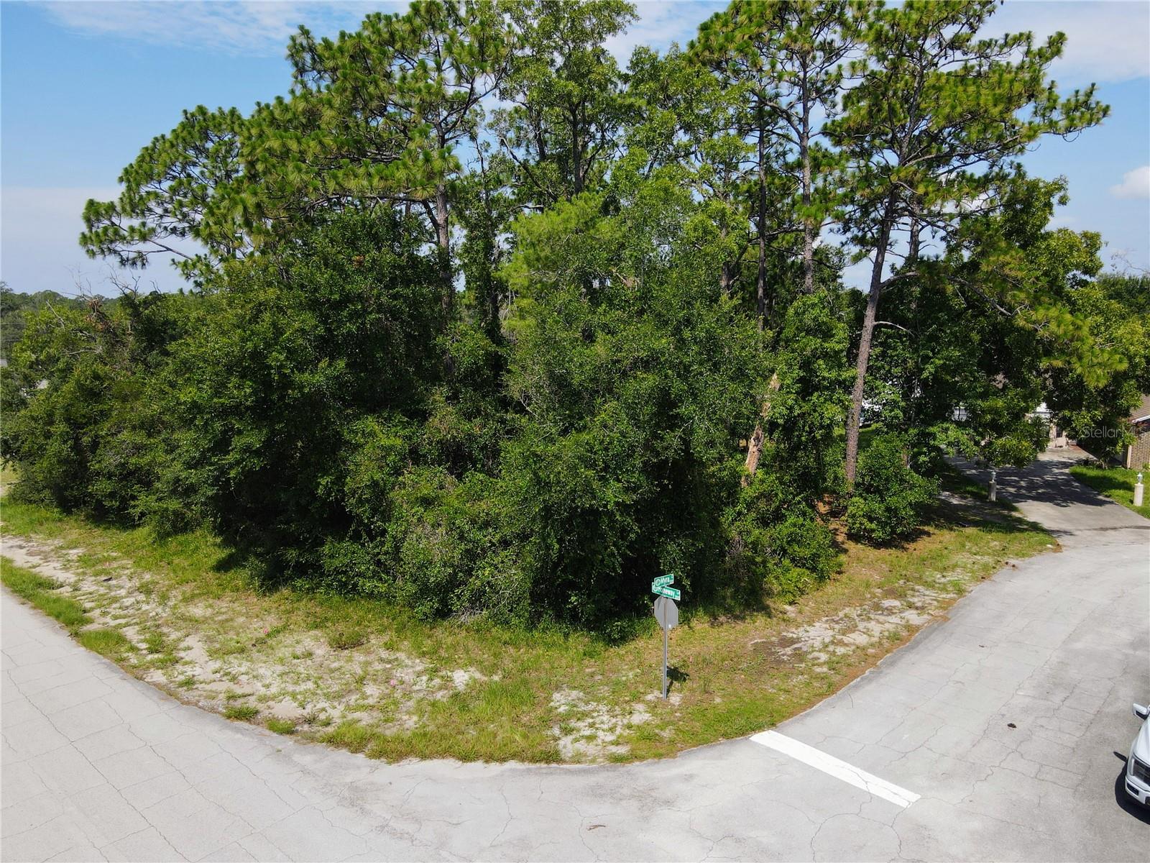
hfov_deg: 71.6
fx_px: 797
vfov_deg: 56.8
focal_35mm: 24
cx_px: 575
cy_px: 432
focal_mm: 4.5
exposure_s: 1/640
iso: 100
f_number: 2.8
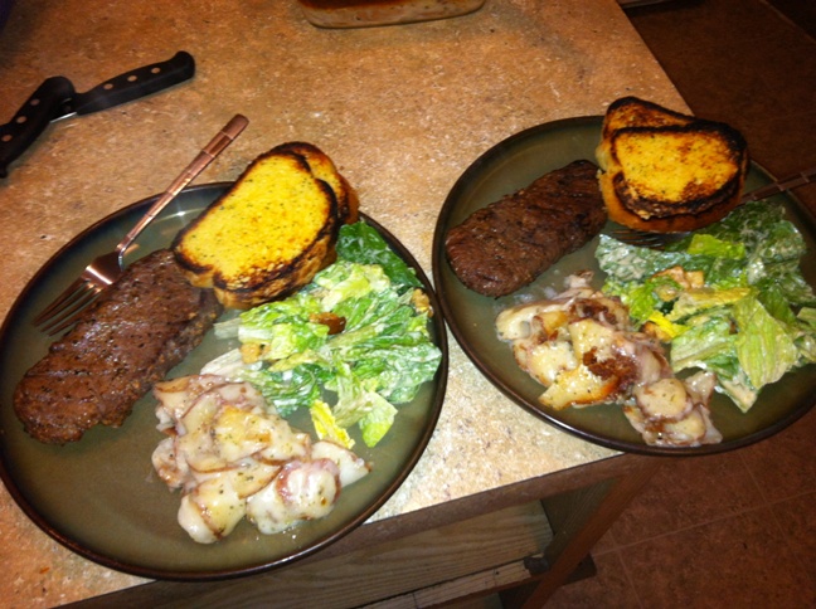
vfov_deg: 40.6
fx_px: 824
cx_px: 408
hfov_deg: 52.7
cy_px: 304
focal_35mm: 35
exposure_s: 1/17
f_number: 2.8
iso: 125
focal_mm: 3.85
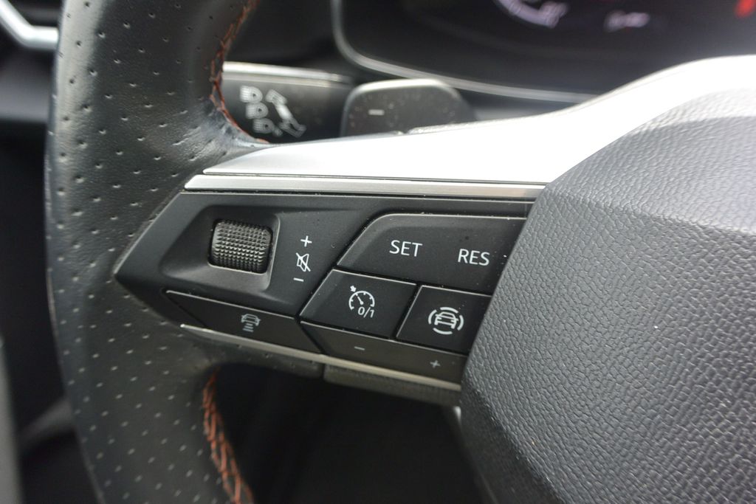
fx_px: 609
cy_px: 252
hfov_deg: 63.7
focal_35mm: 29
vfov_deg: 45.0
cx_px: 378
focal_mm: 11
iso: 200
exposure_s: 1/200
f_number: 3.5
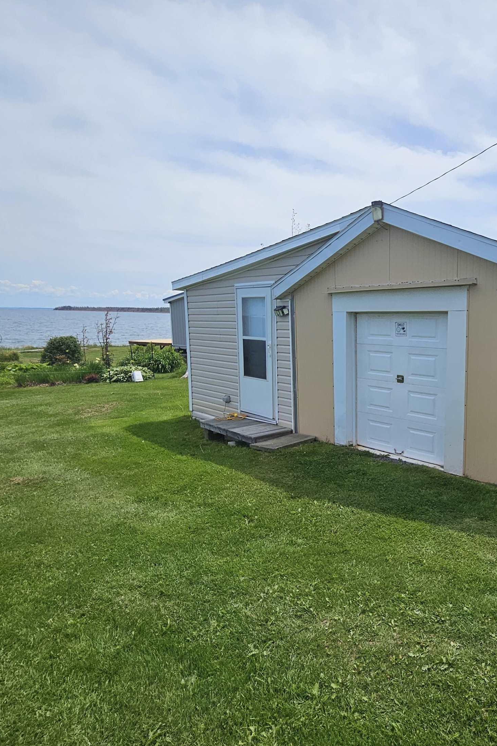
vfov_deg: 86.9
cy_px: 382
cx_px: 392
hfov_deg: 59.9
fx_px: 393
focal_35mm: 19
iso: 50
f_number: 2.2
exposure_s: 1/4109
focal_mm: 2.2
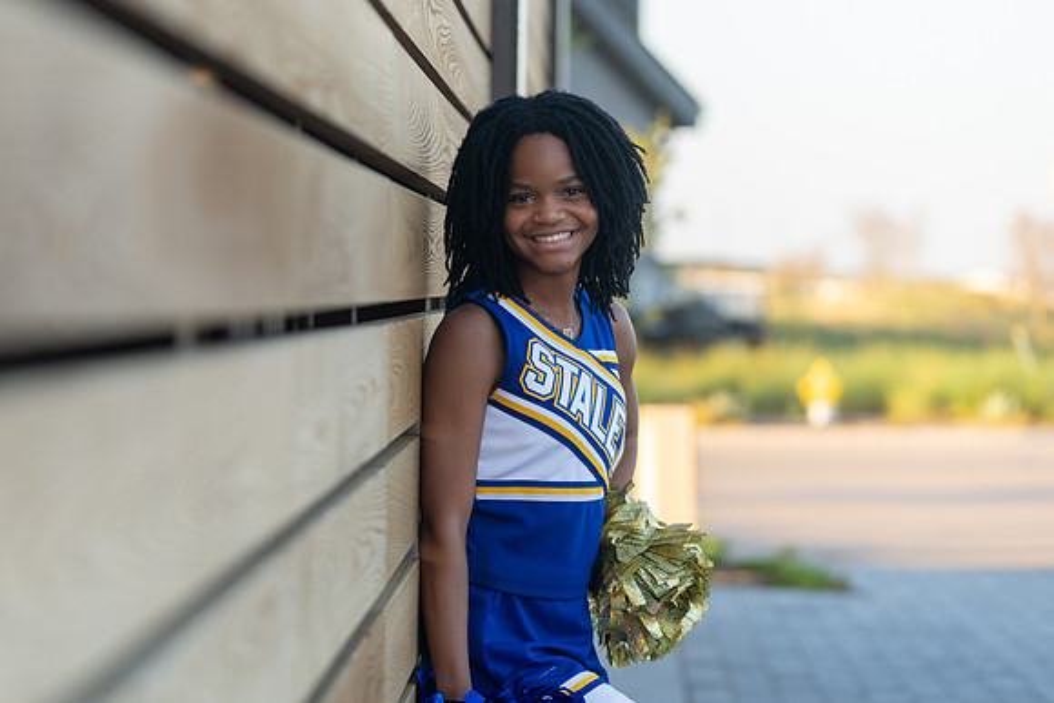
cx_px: 546
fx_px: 3050
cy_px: 339
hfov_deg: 19.6
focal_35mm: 104
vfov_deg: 13.2
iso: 200
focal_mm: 98
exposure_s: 1/320
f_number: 2.8
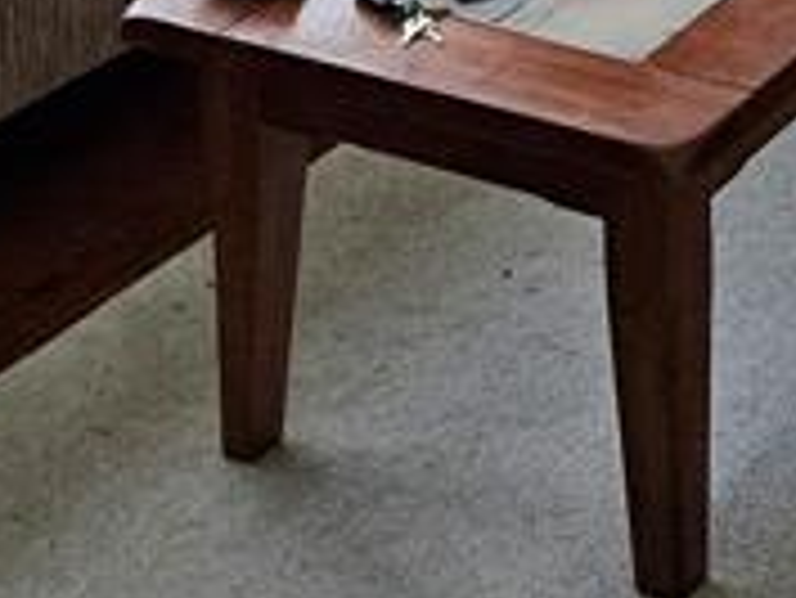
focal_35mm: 133
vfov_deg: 9.6
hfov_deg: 14.4
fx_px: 3060
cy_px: -935
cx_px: 949
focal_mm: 5.4
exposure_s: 1/207
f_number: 1.8
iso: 250
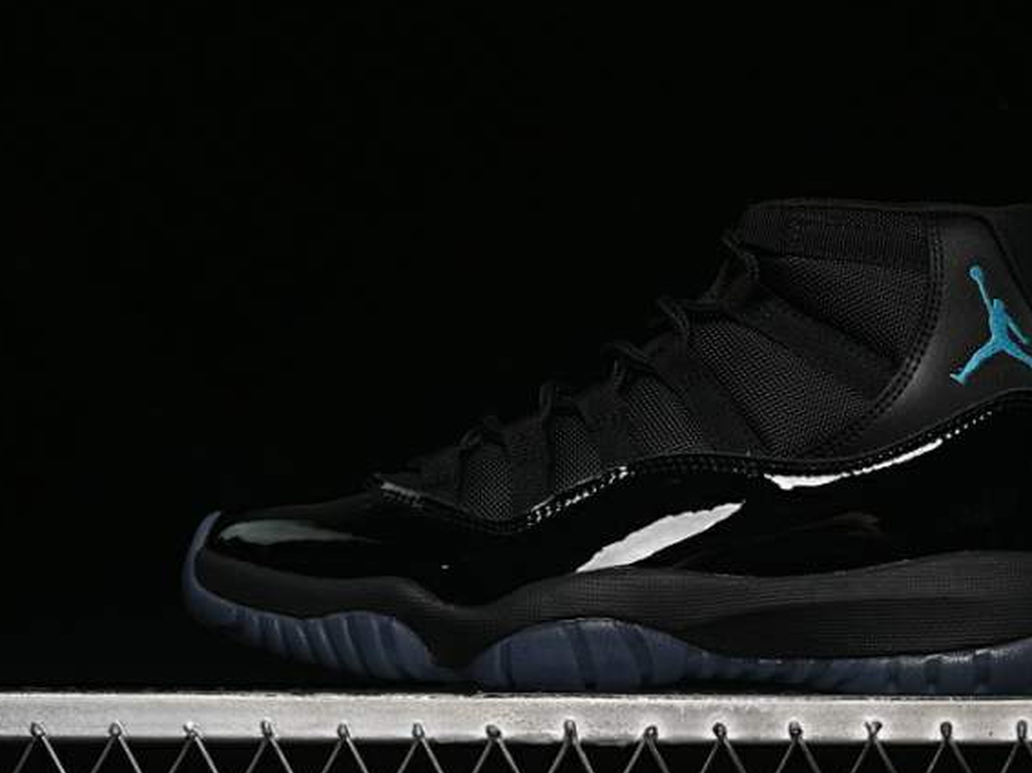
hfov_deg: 21.0
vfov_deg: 15.9
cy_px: 421
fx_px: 2771
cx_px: 653
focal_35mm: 93
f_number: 6.3
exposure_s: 1/50
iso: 160
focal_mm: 50
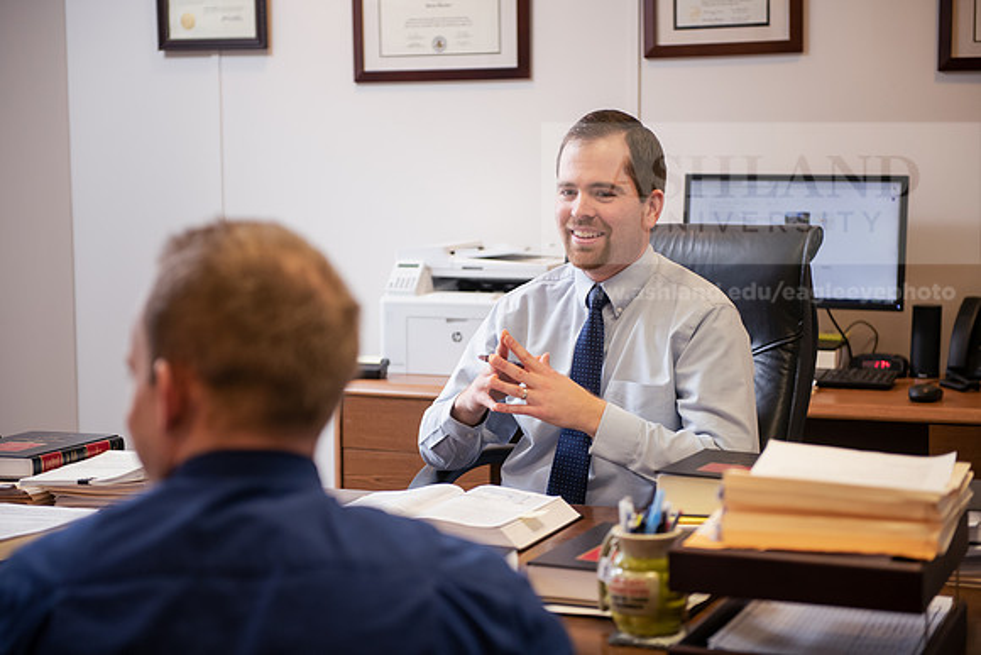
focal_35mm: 70
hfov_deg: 28.8
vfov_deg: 19.5
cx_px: 490
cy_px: 328
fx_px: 1908
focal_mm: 70
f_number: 3.2
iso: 800
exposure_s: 1/125
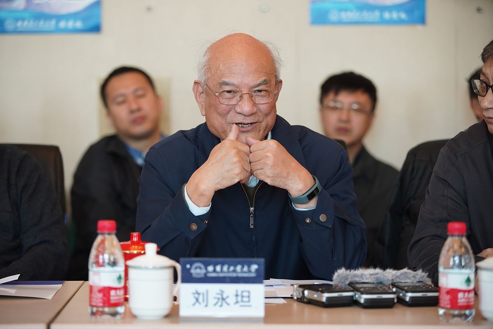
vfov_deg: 11.9
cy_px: 164
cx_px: 246
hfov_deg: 17.8
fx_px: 1575
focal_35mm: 115
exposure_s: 1/160
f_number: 2.8
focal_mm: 115
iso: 1600
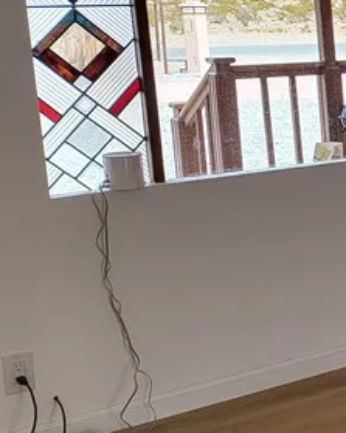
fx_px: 1101
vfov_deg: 22.2
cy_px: 191
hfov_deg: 13.9
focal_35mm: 86
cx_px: 770
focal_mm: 5
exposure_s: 1/120
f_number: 1.8
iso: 50
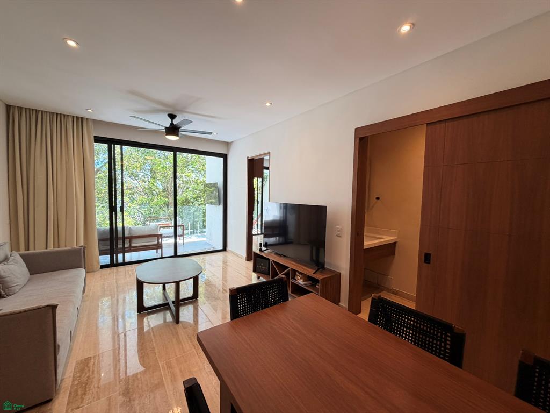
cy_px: 206
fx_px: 222
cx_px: 275
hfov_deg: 102.1
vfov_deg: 85.7
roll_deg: -0.8
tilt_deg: -3.3
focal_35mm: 14
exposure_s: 1/120
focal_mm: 2.22
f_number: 2.2
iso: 125
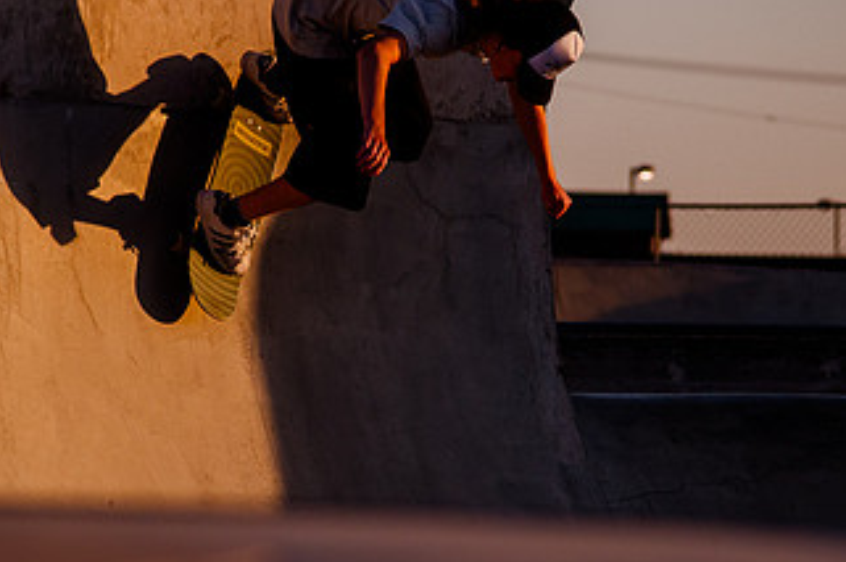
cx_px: 446
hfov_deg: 6.8
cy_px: 256
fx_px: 7110
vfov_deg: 4.5
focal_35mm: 303
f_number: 4
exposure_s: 1/5000
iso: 1000
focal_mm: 110
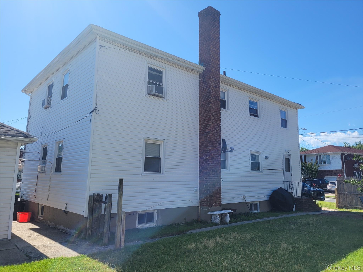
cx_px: 182
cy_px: 136
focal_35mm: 26
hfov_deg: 67.3
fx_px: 273
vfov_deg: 53.1
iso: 40
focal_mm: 5.4
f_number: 1.8
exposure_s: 1/2116
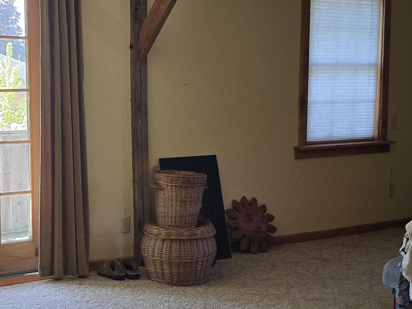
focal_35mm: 62
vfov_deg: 23.7
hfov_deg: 30.4
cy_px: 165
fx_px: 738
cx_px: 81
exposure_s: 1/120
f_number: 1.7
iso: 160
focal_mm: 6.3
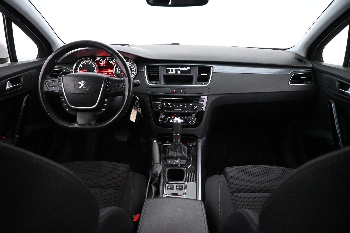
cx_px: 175
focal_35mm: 24
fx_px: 233
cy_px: 116
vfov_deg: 53.1
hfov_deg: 73.7
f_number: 3.5
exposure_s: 1/60
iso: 5600
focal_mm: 16
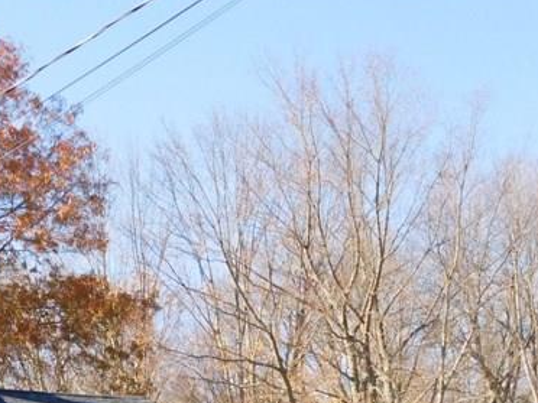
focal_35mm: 88
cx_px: 4
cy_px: 540
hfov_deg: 21.5
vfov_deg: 15.8
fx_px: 1368
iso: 125
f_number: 3.6
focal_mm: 5.7
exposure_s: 1/320
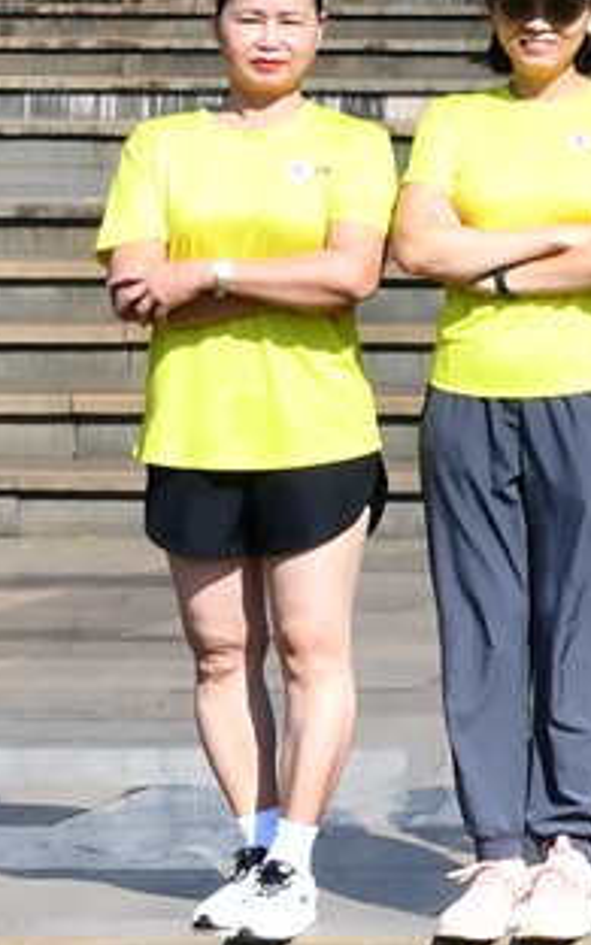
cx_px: 2370
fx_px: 5283
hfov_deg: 5.6
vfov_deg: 10.1
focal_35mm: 205
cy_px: -127
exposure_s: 1/100
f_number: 14
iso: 100
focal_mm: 22
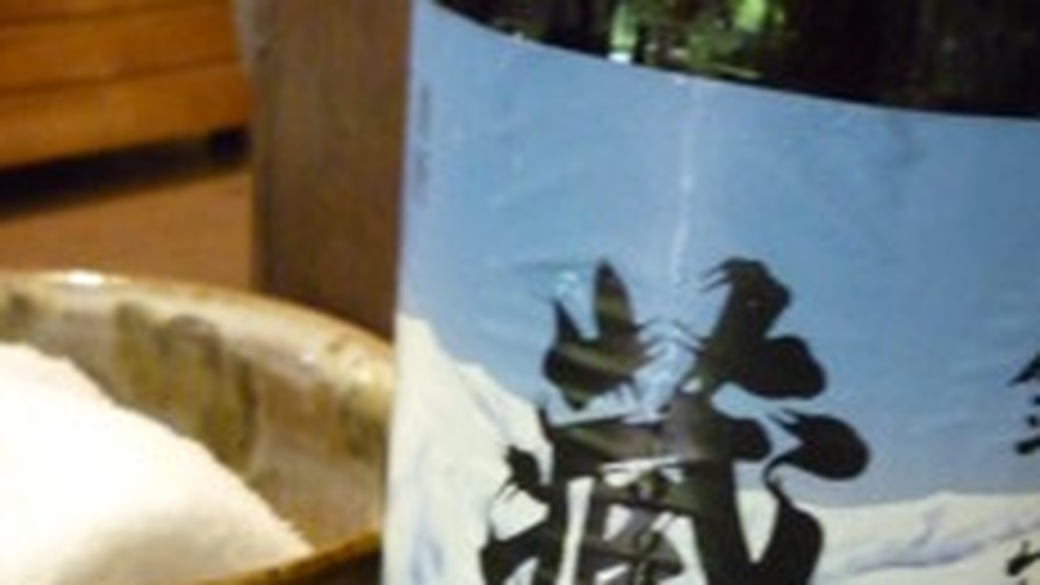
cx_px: 680
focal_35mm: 70
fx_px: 1931
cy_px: 432
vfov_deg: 17.2
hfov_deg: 30.0
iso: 800
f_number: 2.8
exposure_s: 1/30
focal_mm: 5.5
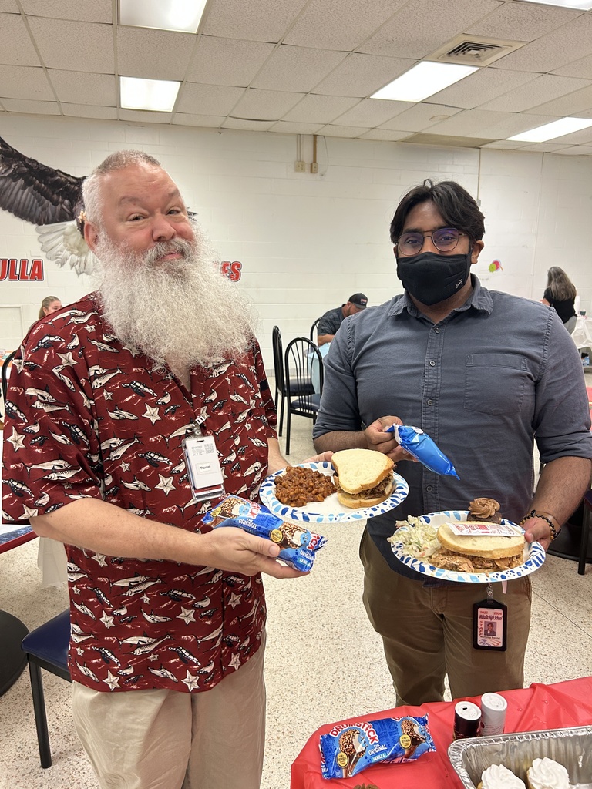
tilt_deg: -11.0
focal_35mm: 26
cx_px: 296
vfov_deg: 67.3
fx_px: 593
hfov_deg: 53.1
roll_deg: -1.4
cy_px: 394
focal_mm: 5.7
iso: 125
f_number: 1.5
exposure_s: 1/60
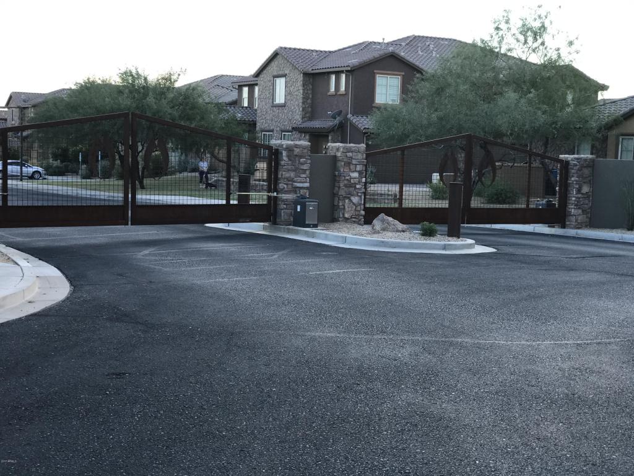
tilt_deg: -4.3
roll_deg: -1.7
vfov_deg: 25.7
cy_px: 238
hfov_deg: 33.8
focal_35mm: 57
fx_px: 1044
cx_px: 317
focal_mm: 6.6
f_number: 2.8
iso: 32
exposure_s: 1/120
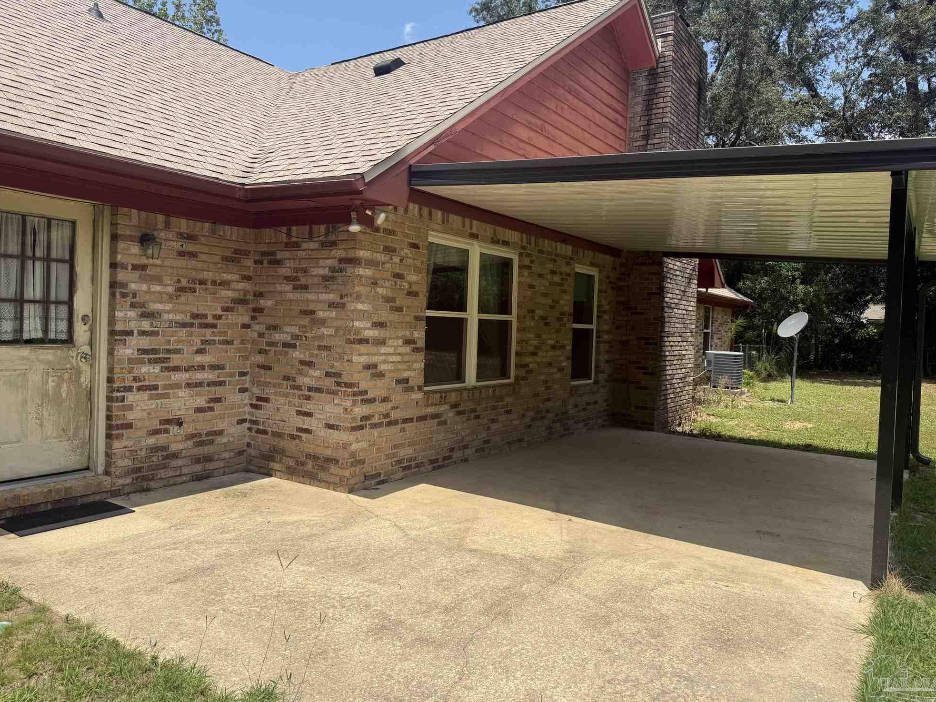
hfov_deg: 69.4
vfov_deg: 54.9
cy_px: 341
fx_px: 676
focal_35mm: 25
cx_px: 462
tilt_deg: +0.7
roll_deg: -2.6
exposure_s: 1/4405
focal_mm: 6.76
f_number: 1.78
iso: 80
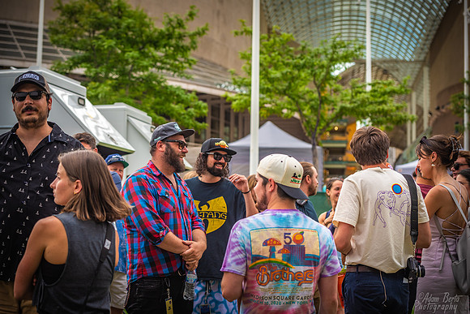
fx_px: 914
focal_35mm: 70
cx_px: 235
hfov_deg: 28.8
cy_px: 157
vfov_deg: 19.5
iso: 400
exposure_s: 1/250
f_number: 4
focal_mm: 70
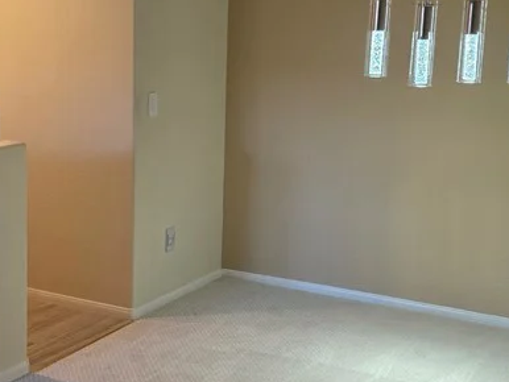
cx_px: 211
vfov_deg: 24.1
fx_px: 898
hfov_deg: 31.6
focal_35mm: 61
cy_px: 187
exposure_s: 1/120
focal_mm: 6.3
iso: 160
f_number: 1.7
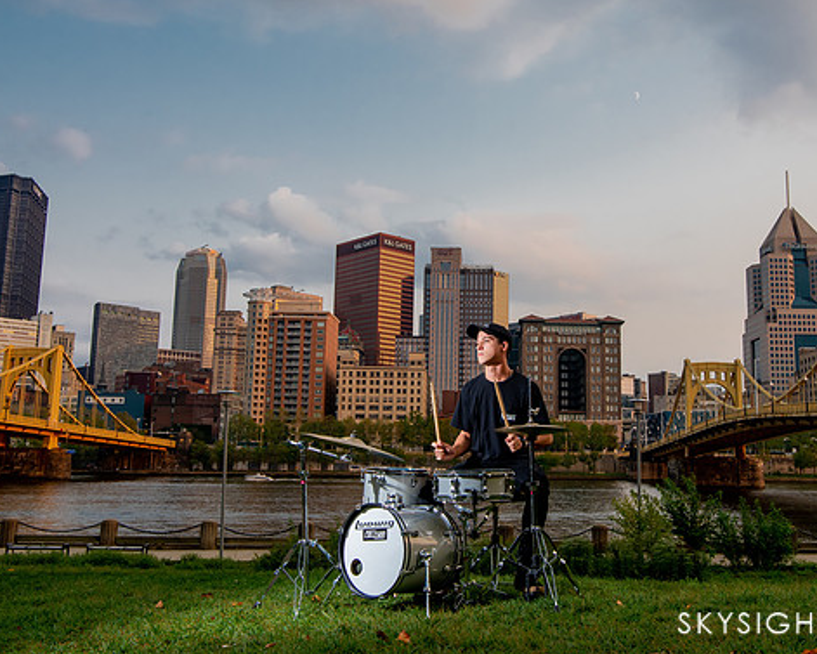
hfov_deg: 48.9
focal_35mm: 37
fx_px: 895
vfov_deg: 40.1
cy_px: 329
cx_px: 473
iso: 500
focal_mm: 31
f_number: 11
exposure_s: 1/200
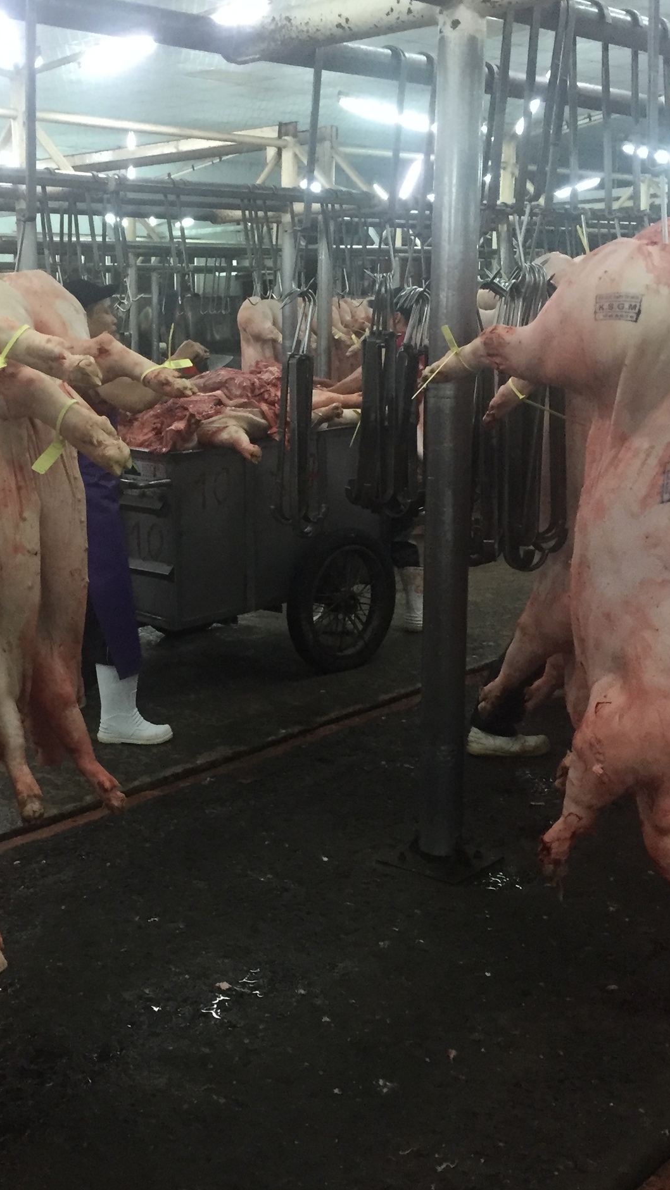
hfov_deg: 27.2
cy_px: 597
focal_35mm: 43
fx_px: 1358
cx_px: 141
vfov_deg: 47.4
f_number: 2.2
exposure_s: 1/33
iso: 250
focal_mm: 4.15
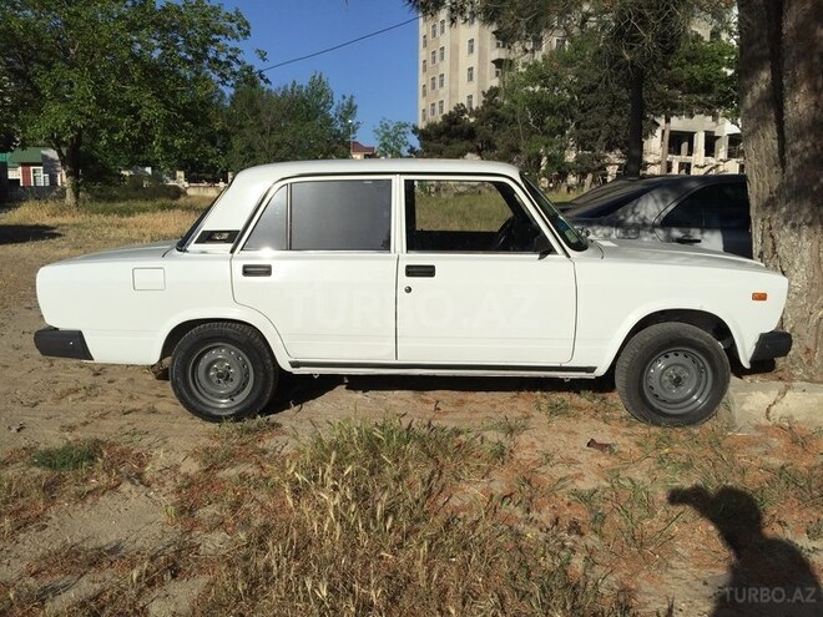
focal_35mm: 29
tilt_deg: -8.5
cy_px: 308
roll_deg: -0.5
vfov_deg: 48.2
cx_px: 412
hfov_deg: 61.7
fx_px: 689
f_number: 2.2
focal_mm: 4.15
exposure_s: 1/5650
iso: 32
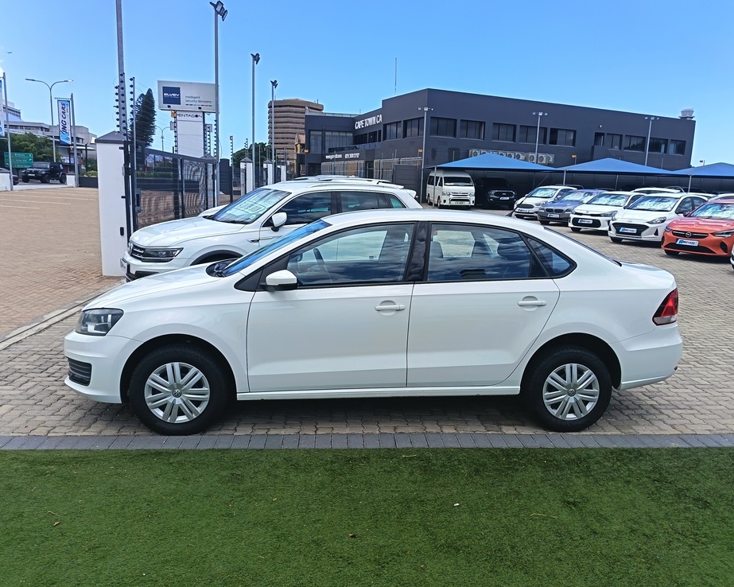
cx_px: 385
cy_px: 286
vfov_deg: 54.9
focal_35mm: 26
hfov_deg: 66.0
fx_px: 565
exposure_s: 1/722
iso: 100
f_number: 1.75
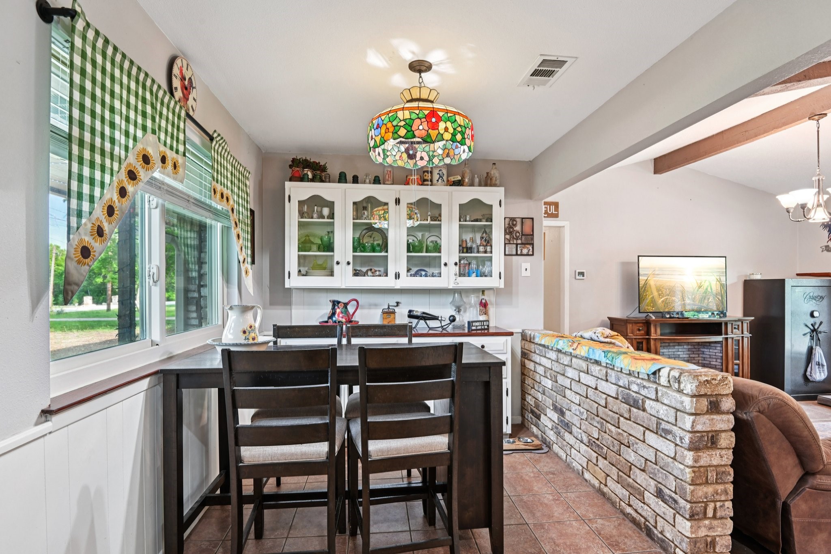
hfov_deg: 86.9
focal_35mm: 19
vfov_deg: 64.5
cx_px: 416
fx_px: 439
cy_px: 277
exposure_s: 1/5
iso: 400
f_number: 8
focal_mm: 19
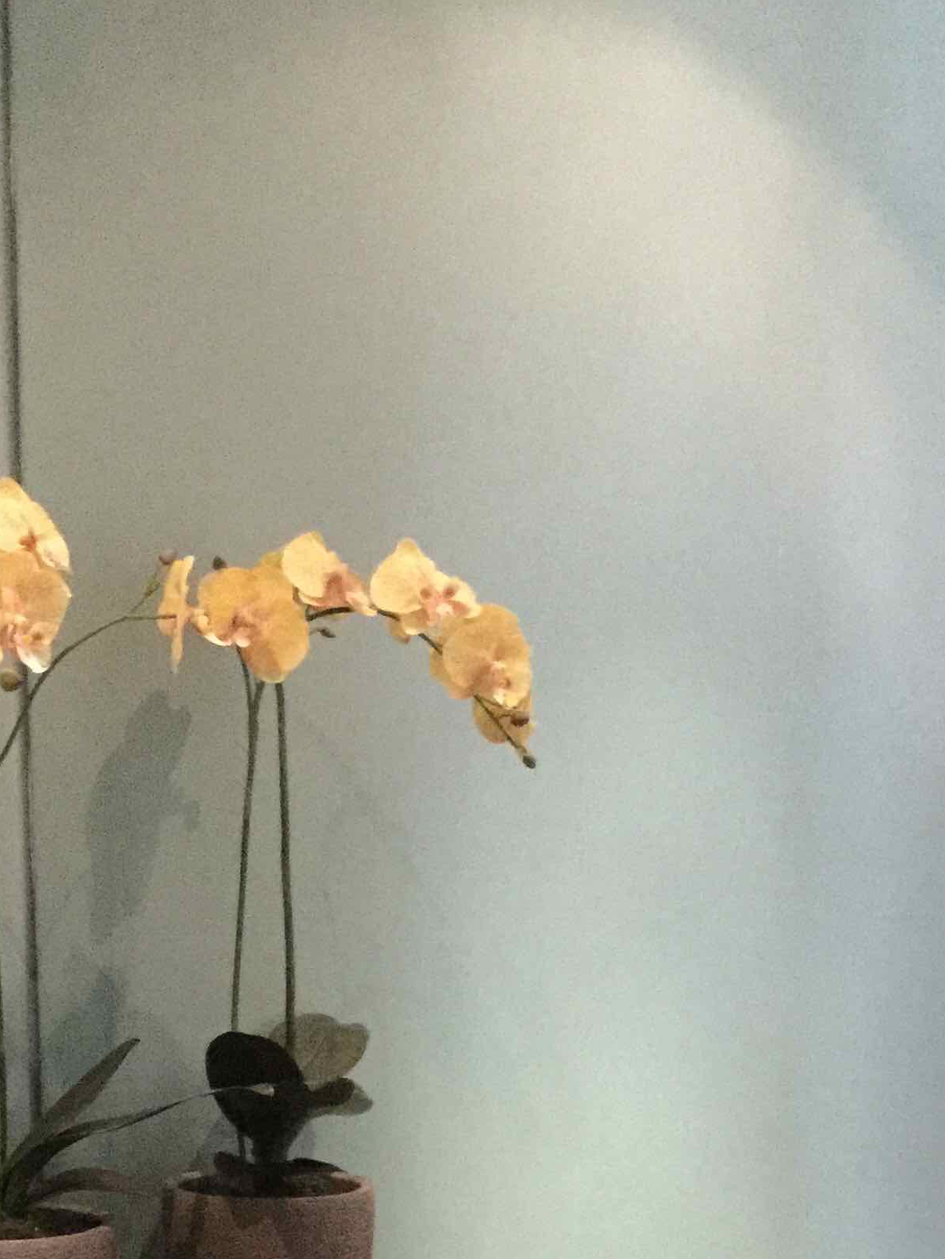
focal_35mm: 63
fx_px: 2293
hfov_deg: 23.2
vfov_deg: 28.7
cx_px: 612
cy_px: 1275
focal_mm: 3.3
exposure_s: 1/15
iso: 500
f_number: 2.4
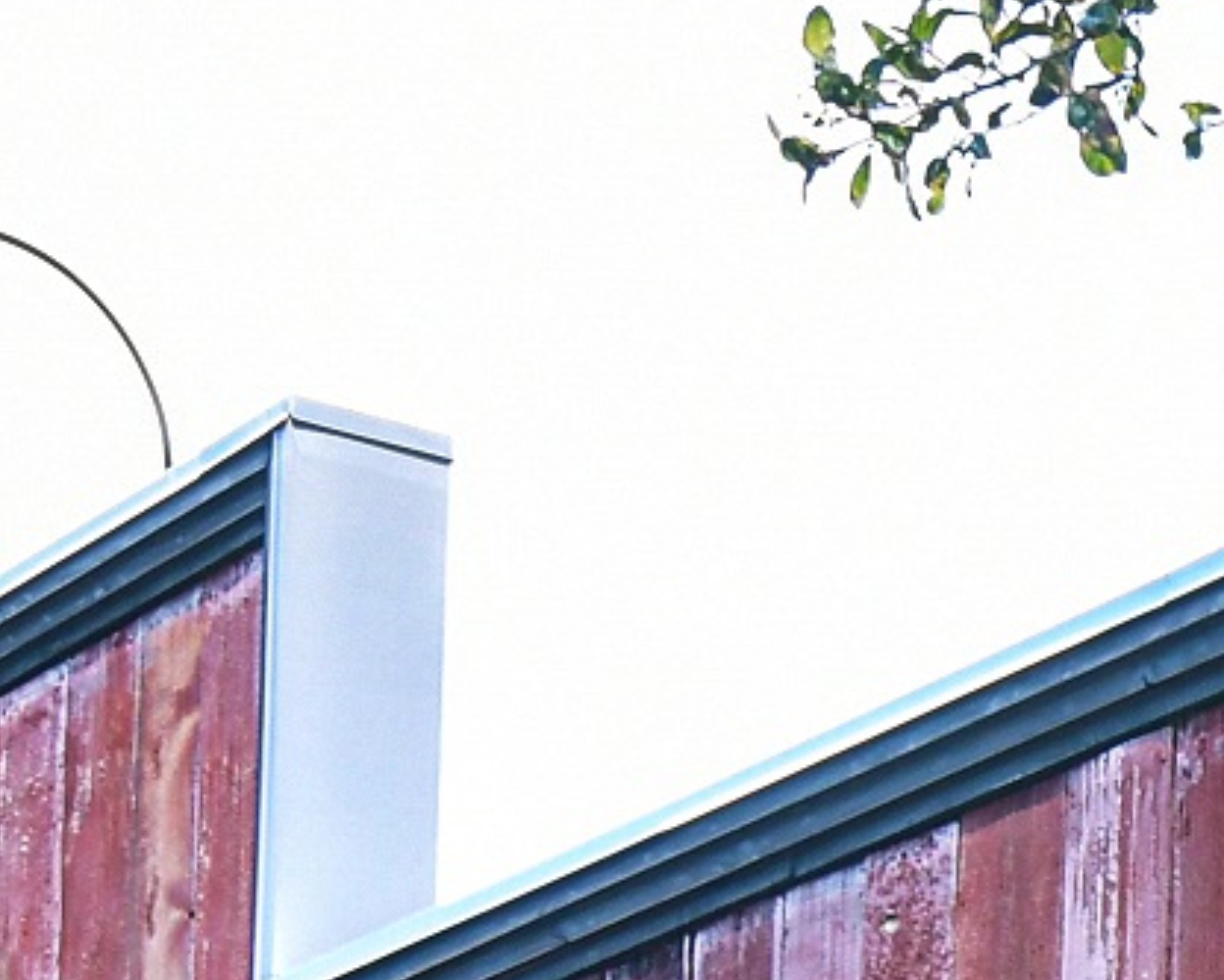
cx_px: 2492
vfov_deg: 7.6
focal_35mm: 186
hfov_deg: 9.6
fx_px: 6740
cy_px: 2628
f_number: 10
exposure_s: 1/80
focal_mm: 20
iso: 125
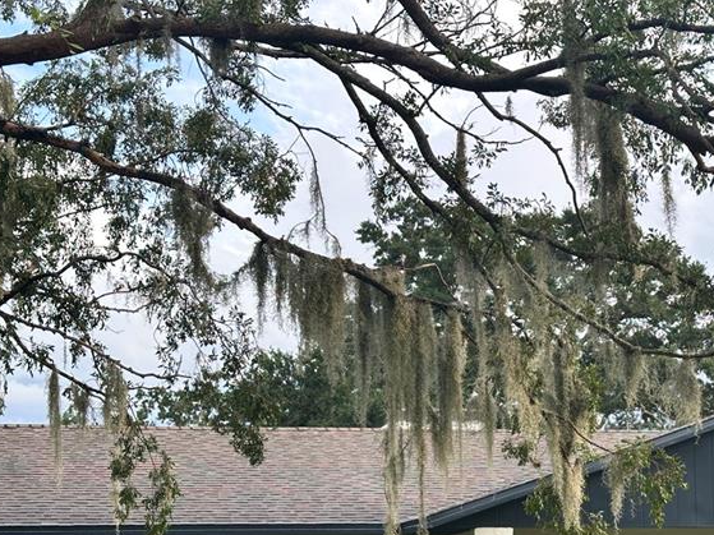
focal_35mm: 88
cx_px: 513
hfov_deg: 22.1
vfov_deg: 16.6
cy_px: 467
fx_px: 1815
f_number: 1.78
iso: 64
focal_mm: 6.86
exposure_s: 1/220
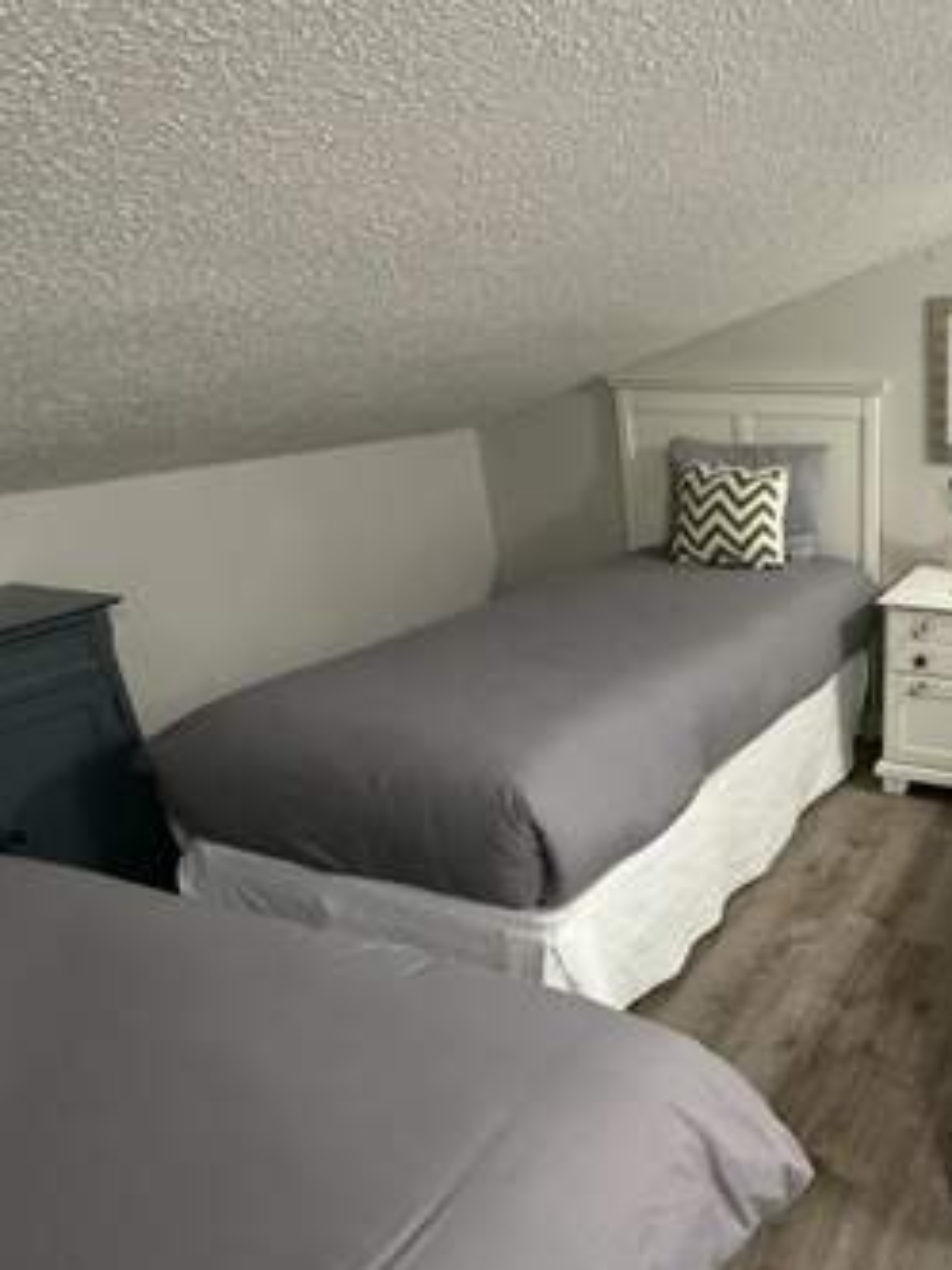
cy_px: 734
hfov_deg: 46.5
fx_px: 990
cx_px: 853
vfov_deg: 65.0
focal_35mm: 27
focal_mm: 2.22
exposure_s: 1/60
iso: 500
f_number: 2.2
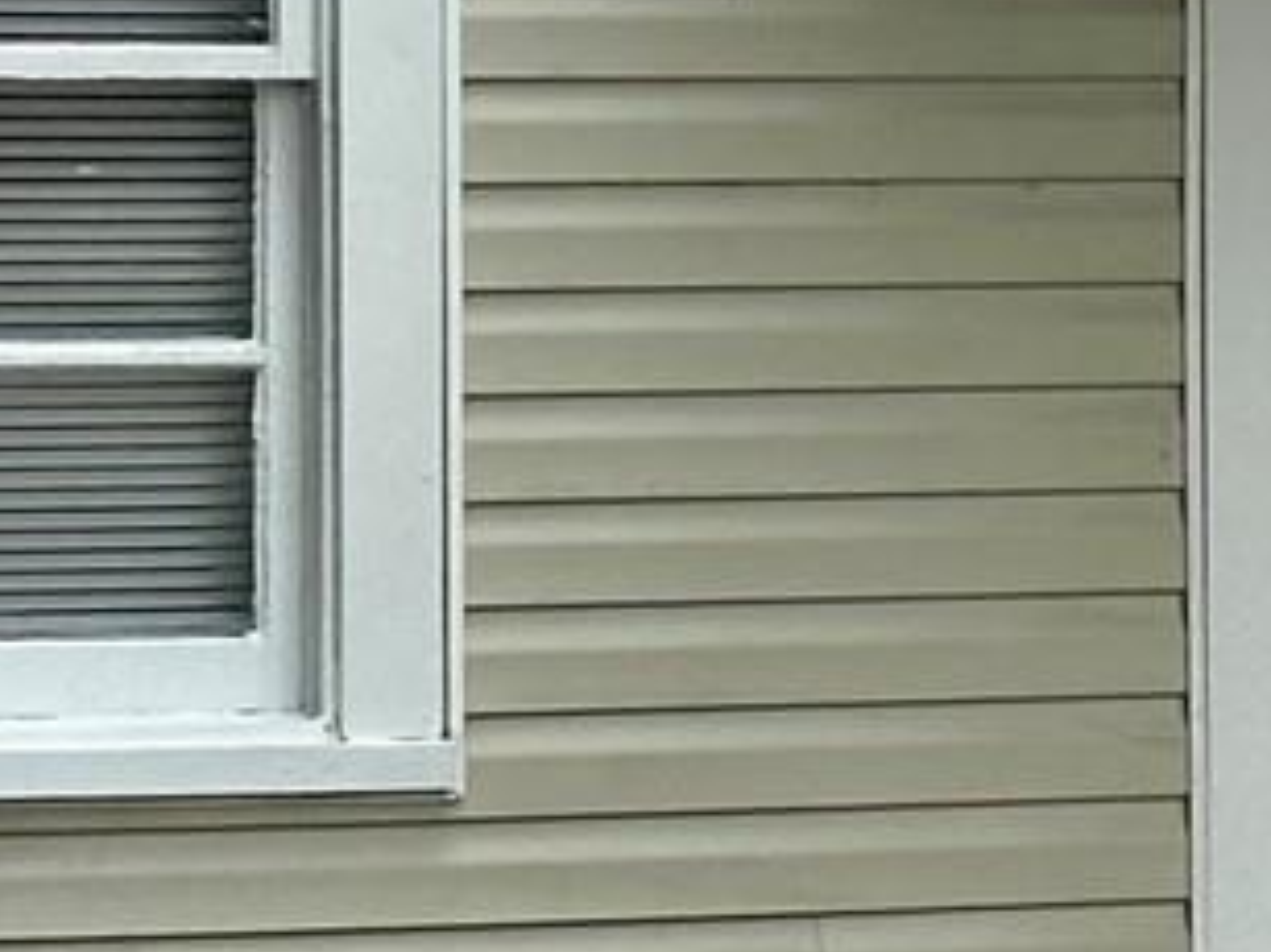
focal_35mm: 320
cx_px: 1615
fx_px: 11745
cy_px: 141
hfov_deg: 6.2
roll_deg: +0.1
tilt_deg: +0.6
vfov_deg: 4.6
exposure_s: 1/2469
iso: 64
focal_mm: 6.86
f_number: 1.78
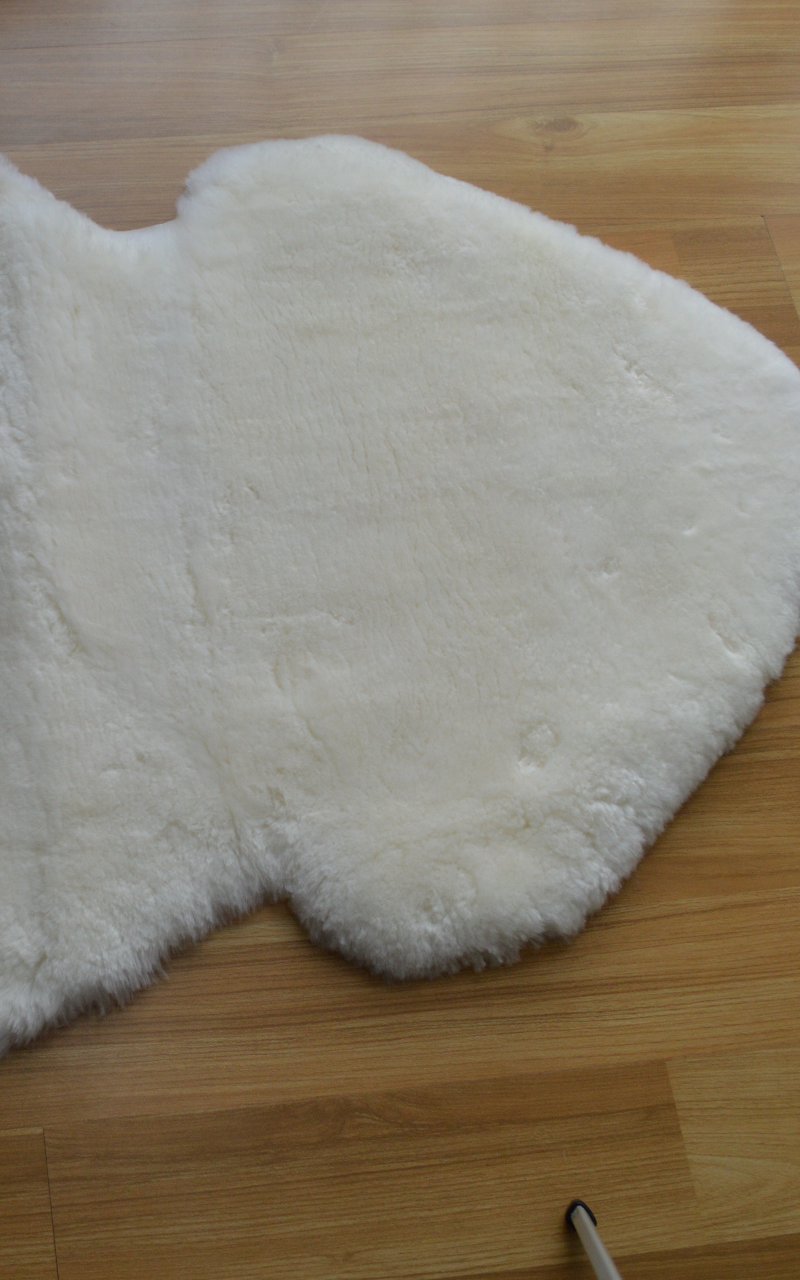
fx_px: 1605
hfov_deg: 26.4
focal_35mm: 46
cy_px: 640
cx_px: -15
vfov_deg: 43.5
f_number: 5.6
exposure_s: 1/125
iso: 400
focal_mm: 20
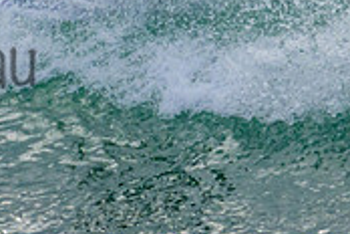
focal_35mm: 3656
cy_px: -93
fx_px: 35542
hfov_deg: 0.6
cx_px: 38
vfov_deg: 0.4
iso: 1000
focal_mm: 800
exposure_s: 1/2000
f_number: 11
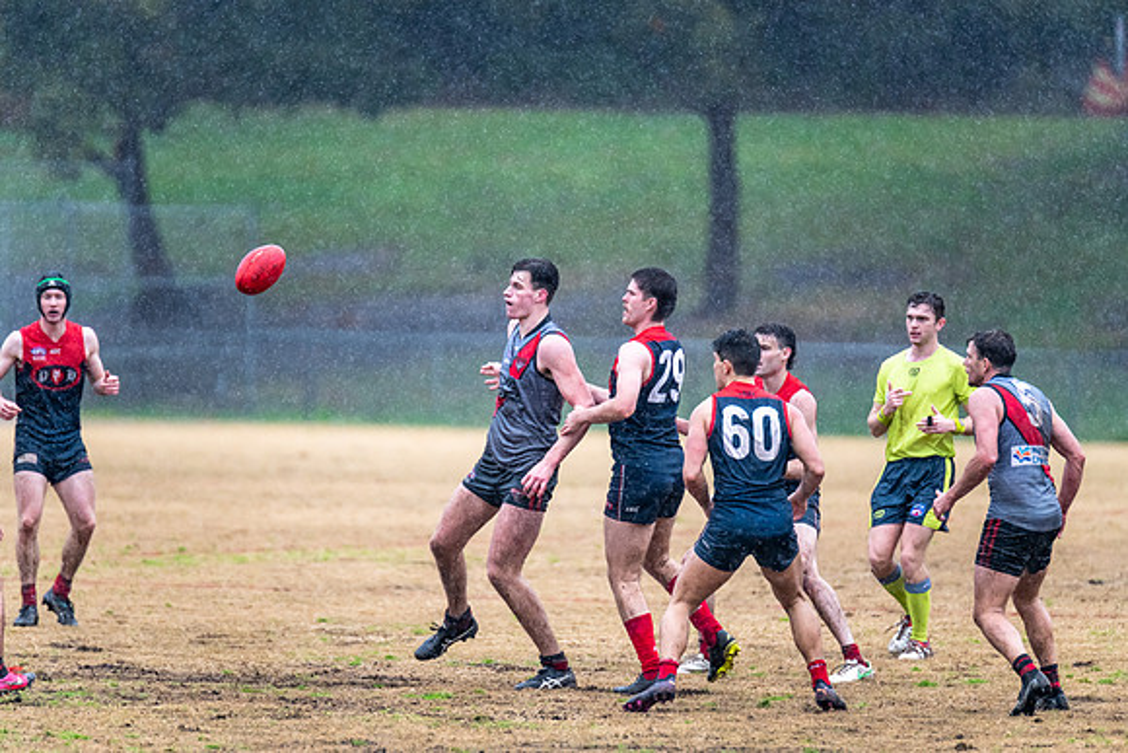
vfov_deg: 3.3
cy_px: 376
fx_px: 13162
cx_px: 564
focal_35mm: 420
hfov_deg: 4.9
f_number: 4
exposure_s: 1/1600
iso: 1250
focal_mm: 420
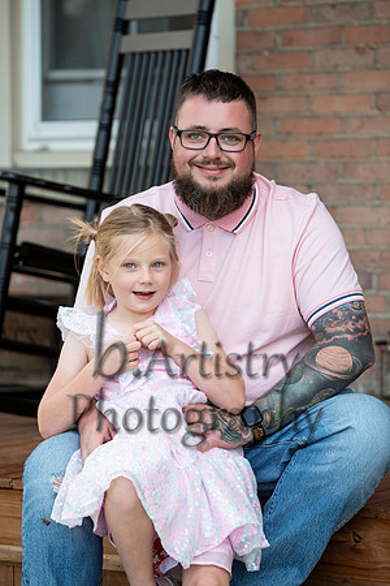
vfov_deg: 12.1
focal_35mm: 170
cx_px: 195
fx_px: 2762
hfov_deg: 8.1
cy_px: 293
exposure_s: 1/125
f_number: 4
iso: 200
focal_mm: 170
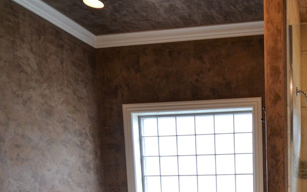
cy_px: 211
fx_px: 268
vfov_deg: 34.2
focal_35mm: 32
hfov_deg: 51.3
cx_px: 287
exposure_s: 1/60
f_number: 4
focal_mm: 10
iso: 900
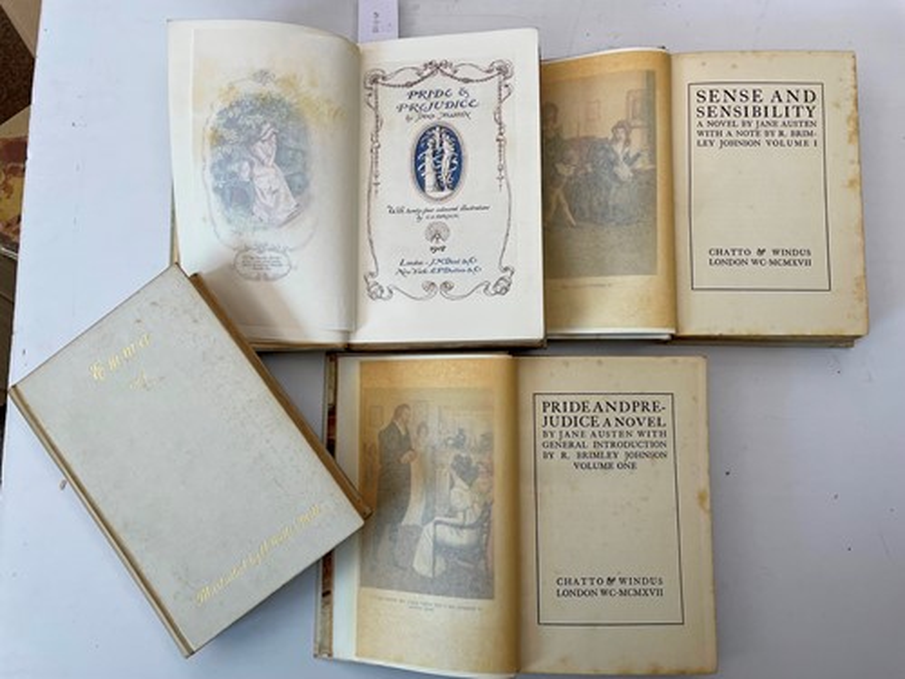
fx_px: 680
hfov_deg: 67.3
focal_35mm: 26
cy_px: 340
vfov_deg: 53.1
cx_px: 452
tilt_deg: -84.8
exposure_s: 1/100
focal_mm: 4.2
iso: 50
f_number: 1.6
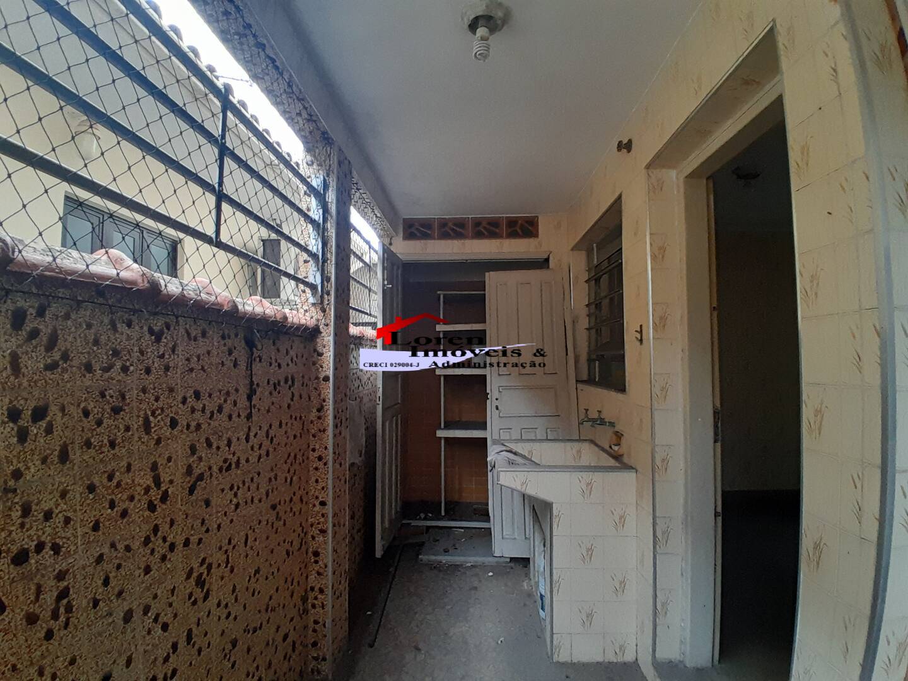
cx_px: 454
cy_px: 340
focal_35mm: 17
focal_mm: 1.46
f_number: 2.2
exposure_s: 1/40
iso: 160
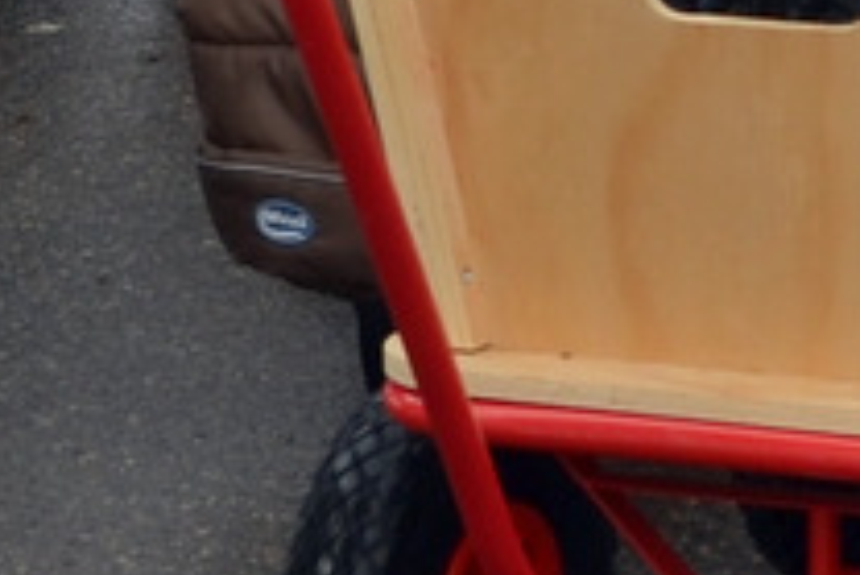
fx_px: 5522
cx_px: -108
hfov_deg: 8.8
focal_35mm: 231
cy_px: -1057
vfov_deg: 5.6
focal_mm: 20
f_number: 8
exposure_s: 1/200
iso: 100
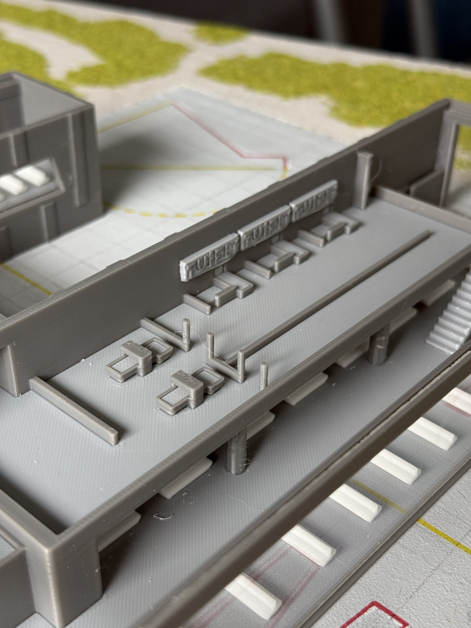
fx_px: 871
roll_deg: +0.1
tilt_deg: -33.8
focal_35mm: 48
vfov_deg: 39.7
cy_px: 314
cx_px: 236
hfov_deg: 30.3
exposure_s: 1/60
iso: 100
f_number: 1.78
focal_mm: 6.76
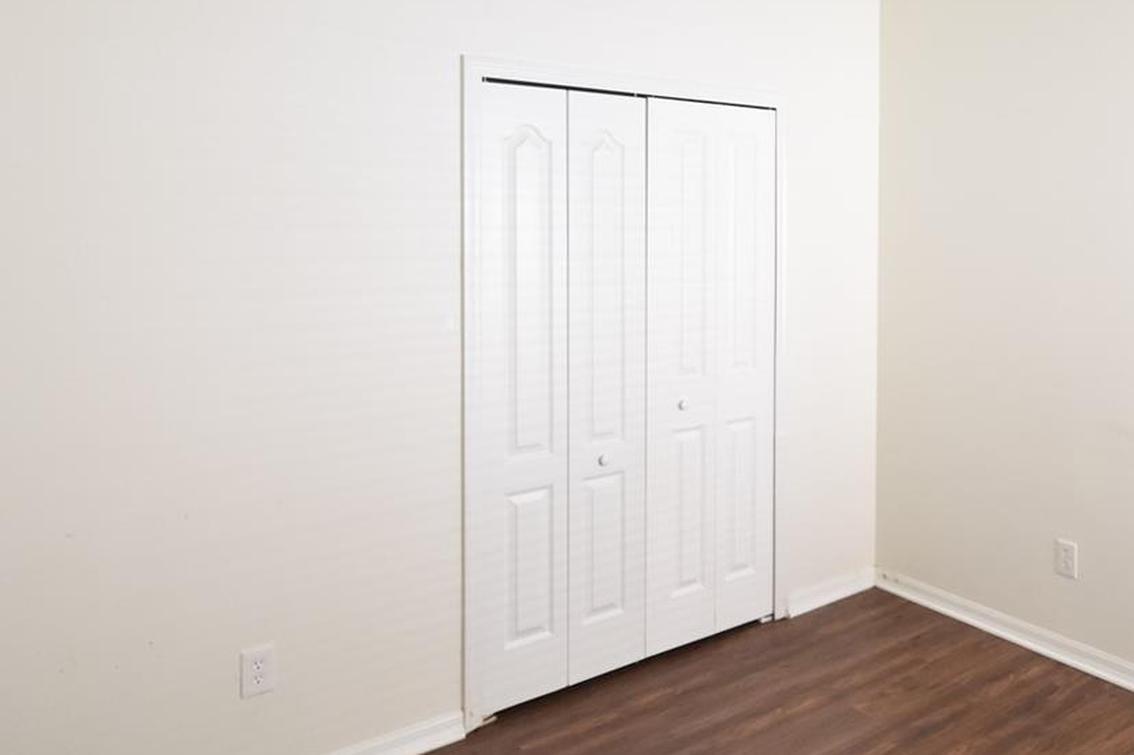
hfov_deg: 60.1
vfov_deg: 43.9
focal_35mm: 29
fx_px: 913
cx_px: 855
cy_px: 219
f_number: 3.5
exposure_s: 1/60
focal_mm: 10
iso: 1400
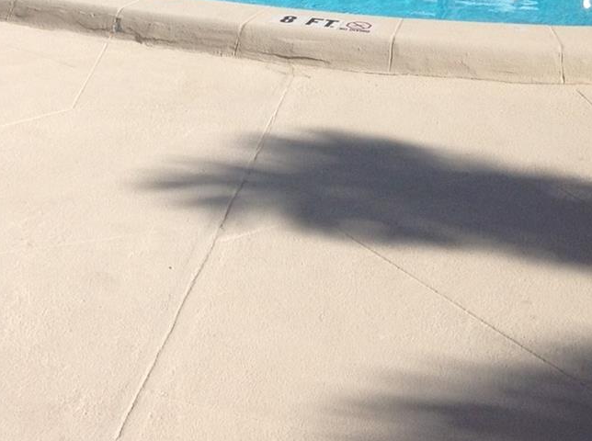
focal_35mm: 87
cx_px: 80
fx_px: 1485
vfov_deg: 16.4
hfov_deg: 22.1
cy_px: -32
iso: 50
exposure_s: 1/3788
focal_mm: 4.28
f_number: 2.4
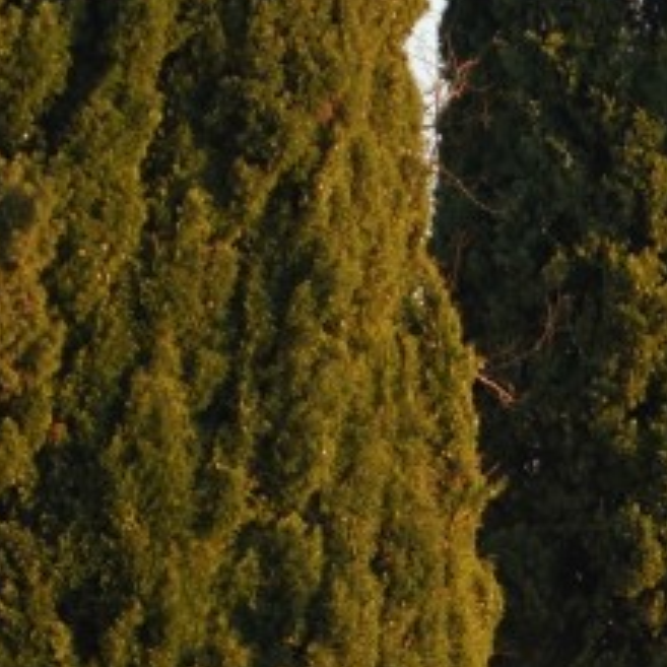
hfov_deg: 2.1
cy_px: 1741
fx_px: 18443
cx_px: 1147
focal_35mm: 846
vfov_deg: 2.1
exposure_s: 1/160
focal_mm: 109
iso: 160
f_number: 4.5
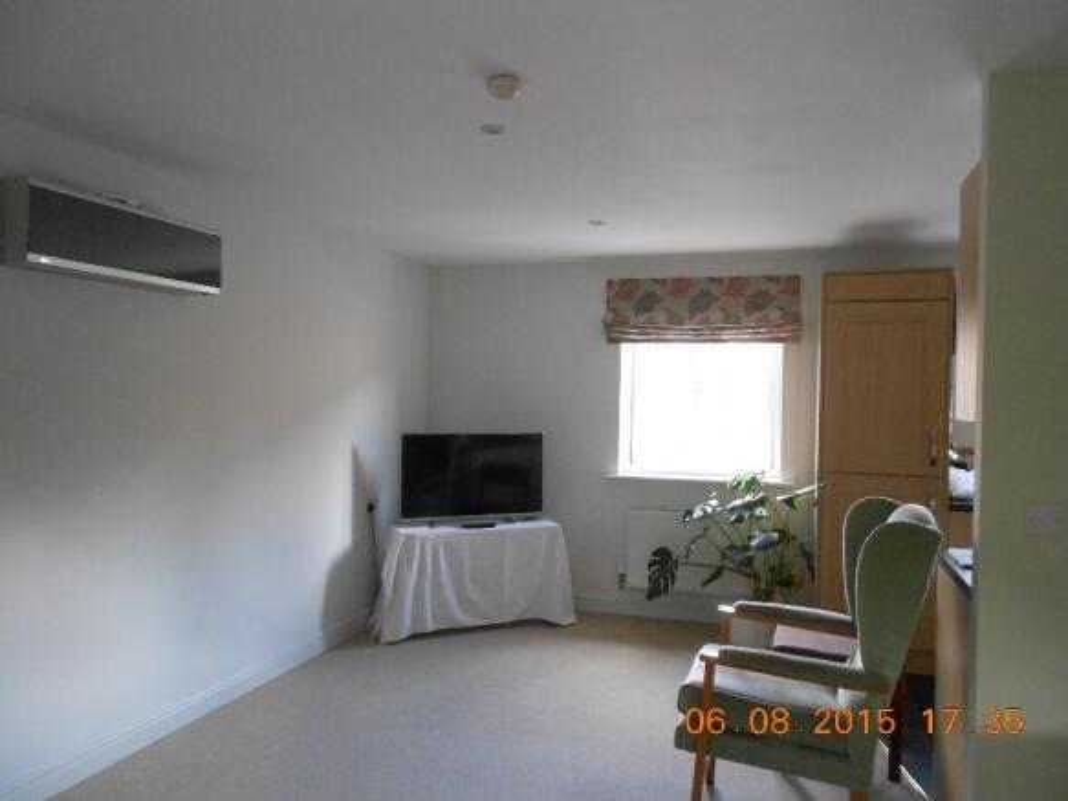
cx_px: 534
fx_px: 802
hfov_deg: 67.3
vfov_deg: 53.0
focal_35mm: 26
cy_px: 400
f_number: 3.2
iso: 400
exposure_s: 1/25
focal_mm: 4.6
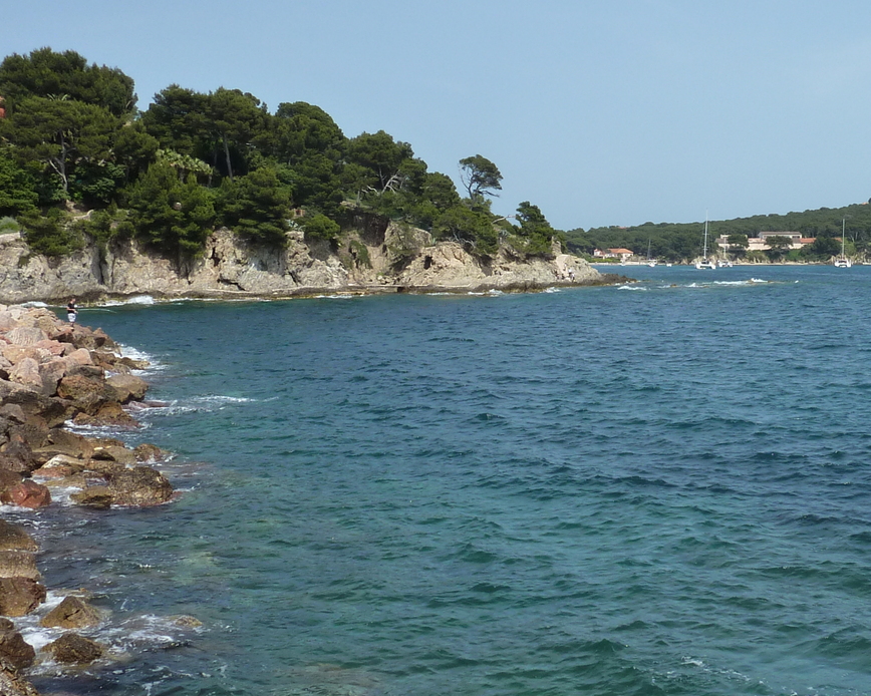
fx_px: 1160
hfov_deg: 40.1
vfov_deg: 33.4
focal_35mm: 45
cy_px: 329
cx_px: 650
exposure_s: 1/500
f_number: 5
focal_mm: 4.1
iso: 125
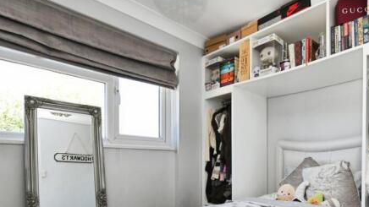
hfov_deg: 80.2
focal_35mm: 22
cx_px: 223
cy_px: 163
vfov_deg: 48.8
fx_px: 215
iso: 640
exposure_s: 1/60
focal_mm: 14
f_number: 10
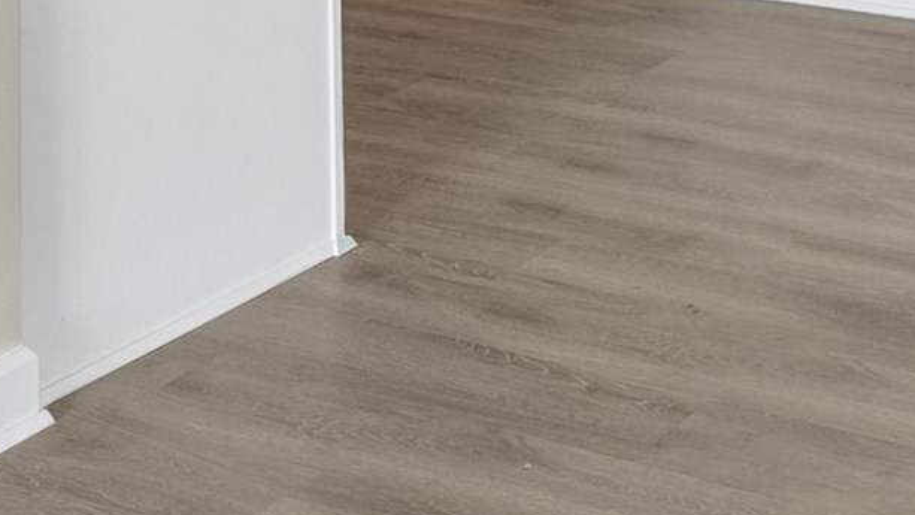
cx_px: 742
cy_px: -584
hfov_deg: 24.9
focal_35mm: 84
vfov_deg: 12.3
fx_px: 2038
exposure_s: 1/6
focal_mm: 16
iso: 200
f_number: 8
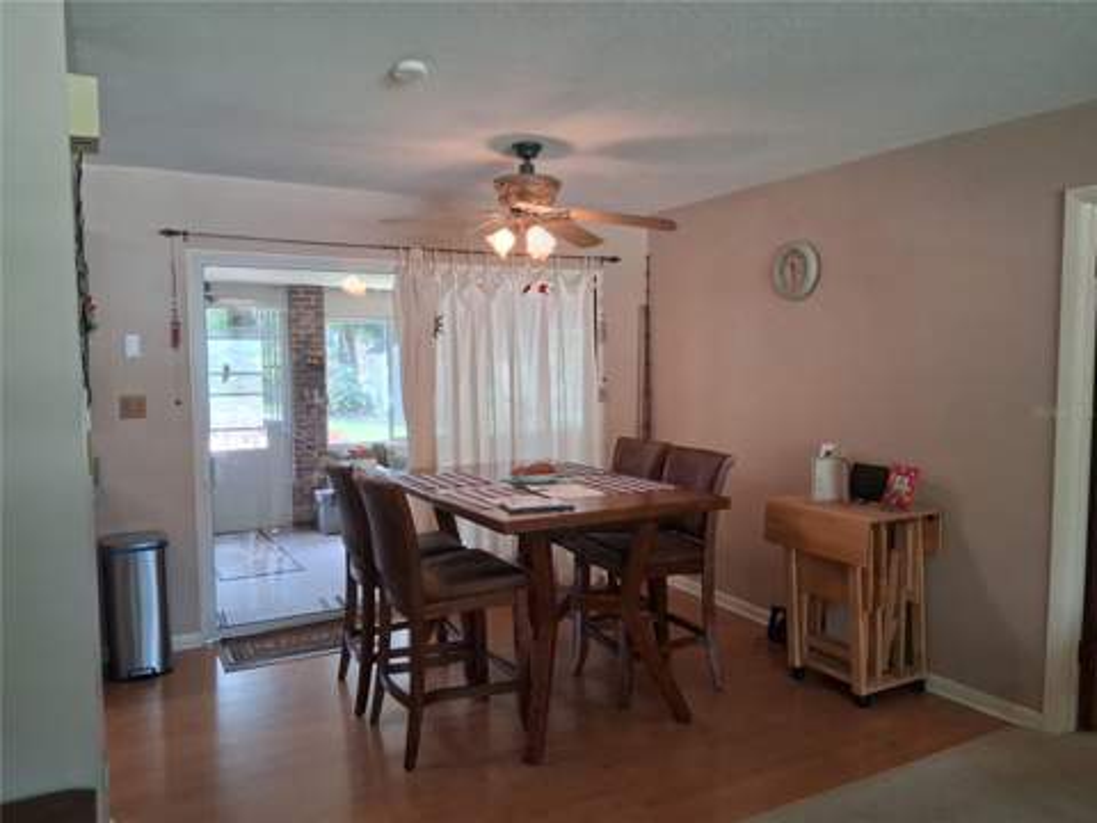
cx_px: 548
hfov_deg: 67.3
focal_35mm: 26
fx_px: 824
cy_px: 412
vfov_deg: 53.1
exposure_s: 1/100
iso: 320
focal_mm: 3.98
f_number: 1.8
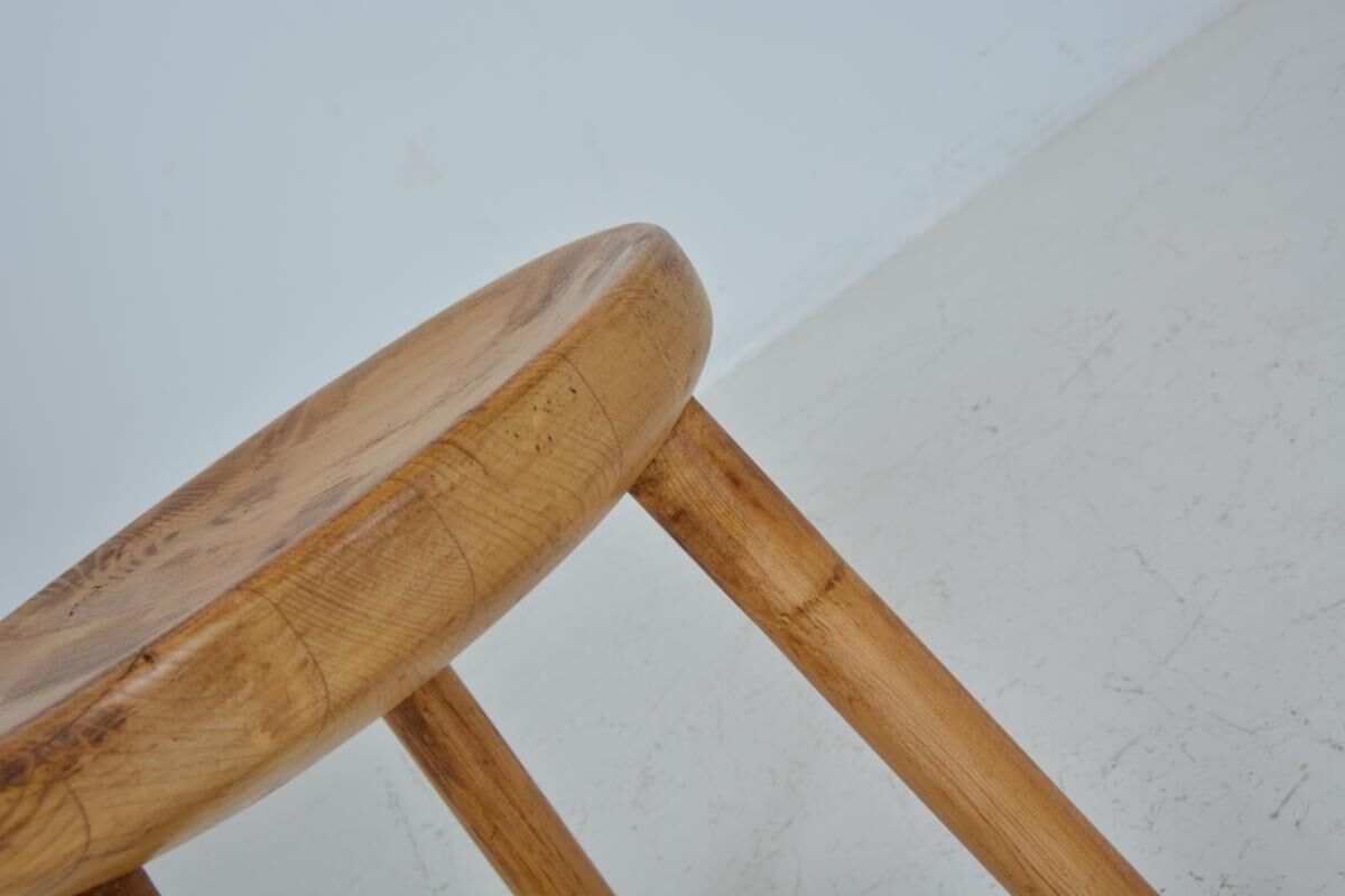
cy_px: 448
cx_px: 672
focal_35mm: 42
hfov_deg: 46.4
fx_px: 1569
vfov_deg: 31.9
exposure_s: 1/125
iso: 320
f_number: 9
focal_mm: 28
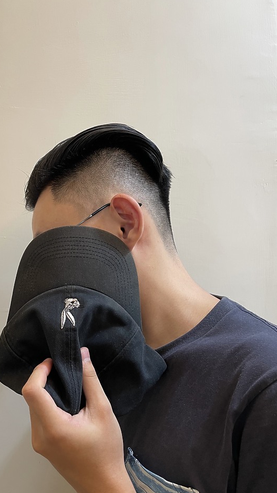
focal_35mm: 29
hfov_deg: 39.8
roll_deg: +1.5
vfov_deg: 66.1
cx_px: 100
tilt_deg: -1.6
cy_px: 246
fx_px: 379
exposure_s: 1/60
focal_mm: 4.2
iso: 80
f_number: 1.6
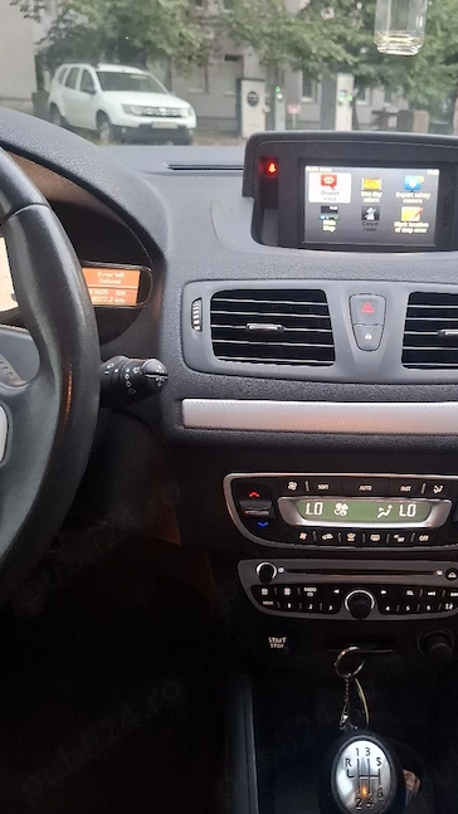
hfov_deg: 36.8
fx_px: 669
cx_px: 346
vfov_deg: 62.5
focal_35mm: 31
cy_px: 376
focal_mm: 5.54
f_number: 1.8
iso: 400
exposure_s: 1/25
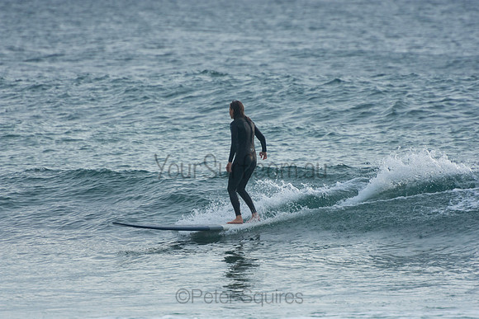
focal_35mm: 600
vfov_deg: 2.3
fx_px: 7985
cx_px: 240
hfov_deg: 3.4
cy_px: 160
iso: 400
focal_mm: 400
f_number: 5.6
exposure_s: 1/1000
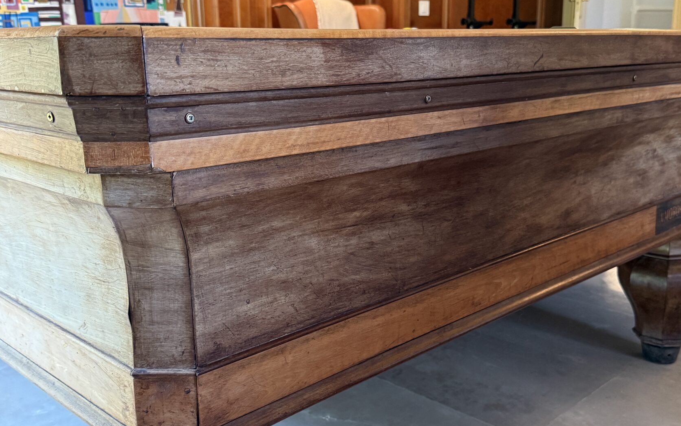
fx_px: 724
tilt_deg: -14.1
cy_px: 229
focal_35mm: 39
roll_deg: -0.3
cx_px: 365
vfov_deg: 32.8
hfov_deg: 50.3
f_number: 1.78
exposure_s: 1/50
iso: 400
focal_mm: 6.76
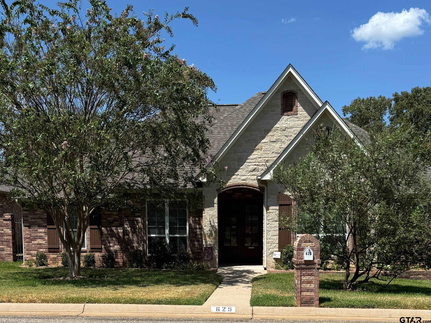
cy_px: 162
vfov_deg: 56.8
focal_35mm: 24
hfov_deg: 71.6
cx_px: 216
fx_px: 299
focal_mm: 6.76
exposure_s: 1/4950
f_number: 1.78
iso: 80
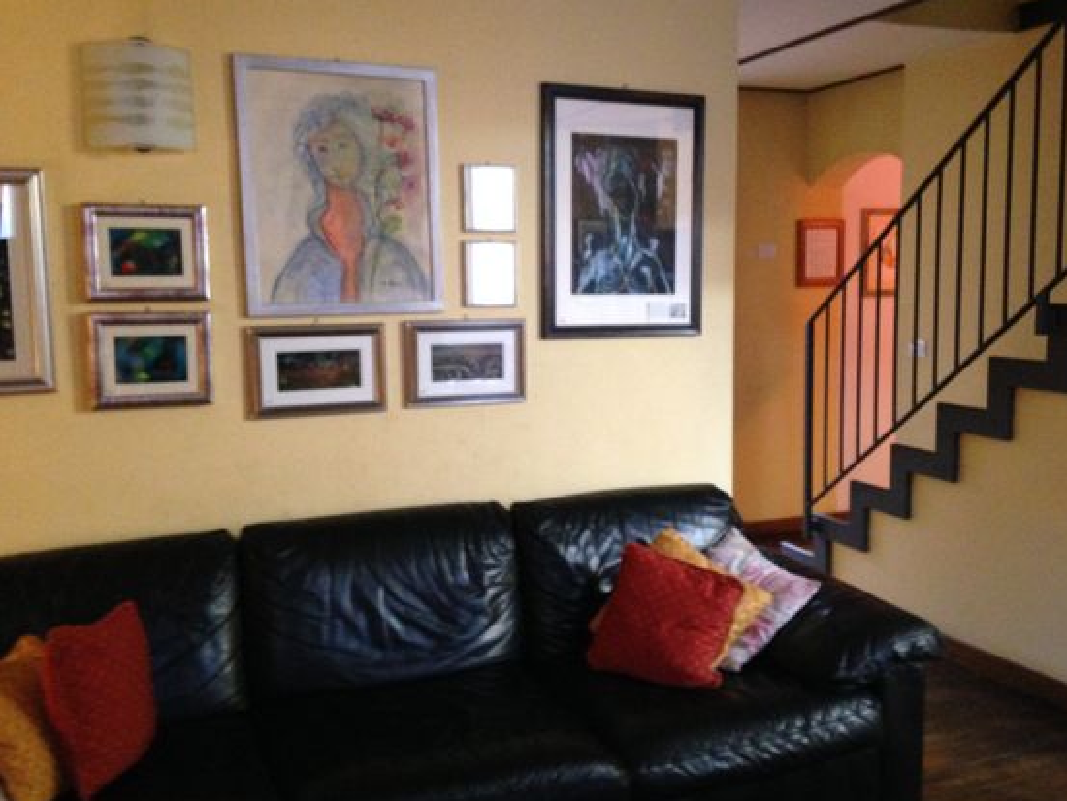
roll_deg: +1.7
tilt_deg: -7.0
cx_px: 580
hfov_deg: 51.3
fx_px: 1110
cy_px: 390
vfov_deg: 39.7
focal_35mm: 36
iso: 500
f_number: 2.4
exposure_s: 1/17
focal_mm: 4.12
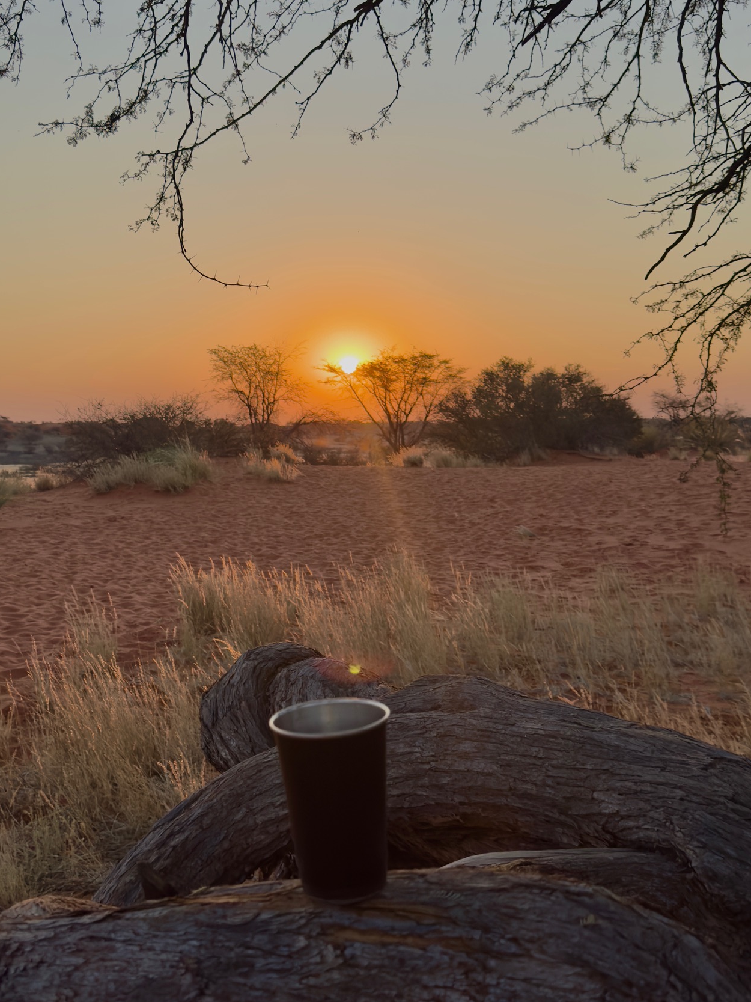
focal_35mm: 43
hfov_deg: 33.6
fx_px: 1244
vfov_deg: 43.9
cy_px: 507
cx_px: 352
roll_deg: +0.1
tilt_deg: -4.8
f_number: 1.78
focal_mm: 6.76
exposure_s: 1/2451
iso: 100
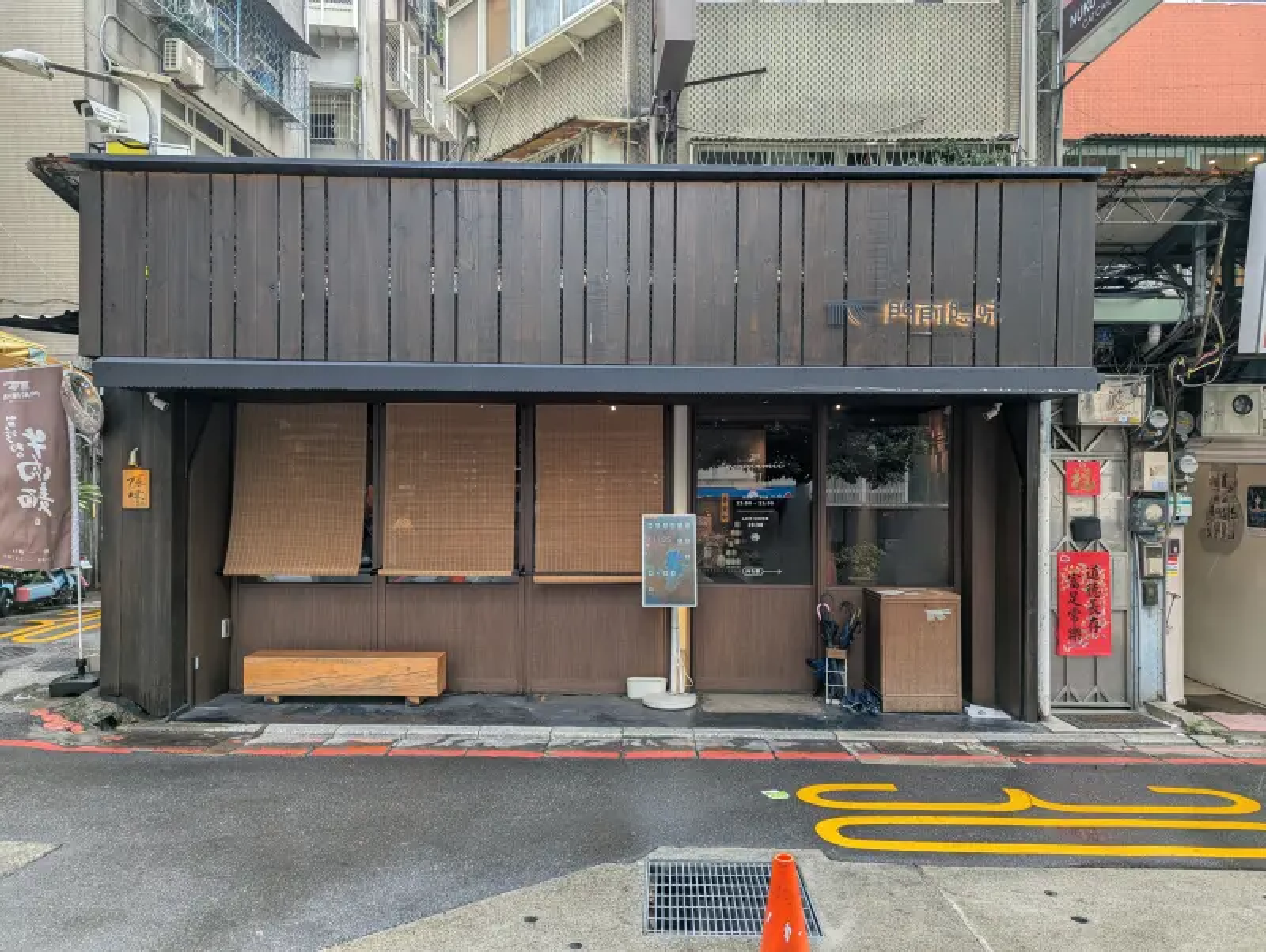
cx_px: 633
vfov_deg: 56.9
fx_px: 879
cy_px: 476
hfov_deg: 71.5
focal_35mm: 24
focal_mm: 6.81
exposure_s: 1/205
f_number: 1.85
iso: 40
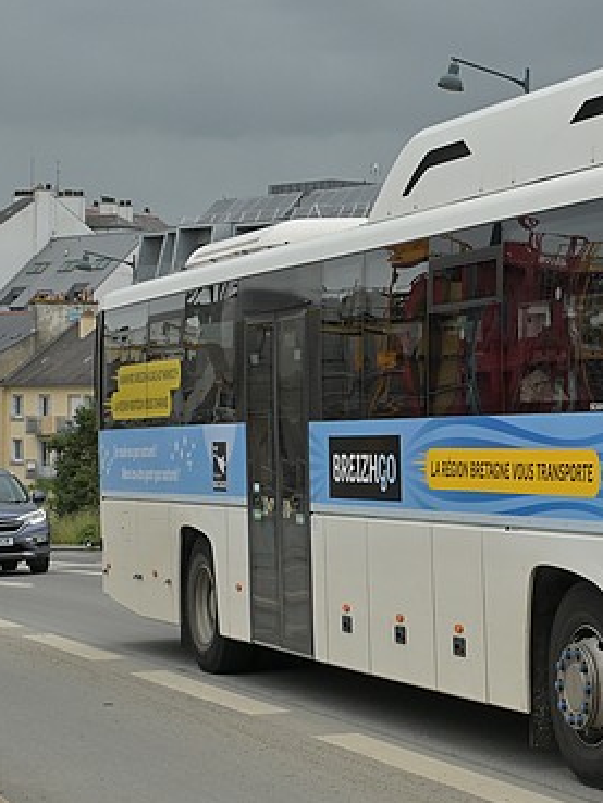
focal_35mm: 99
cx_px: 760
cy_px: 360
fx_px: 2287
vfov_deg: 19.9
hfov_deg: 14.5
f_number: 9
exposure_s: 1/500
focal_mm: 31.5
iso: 500
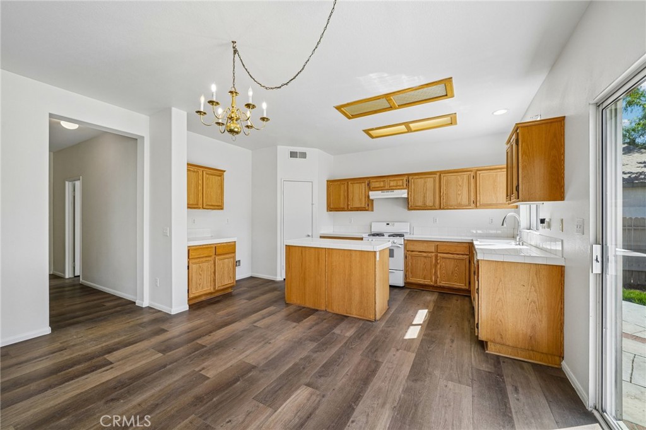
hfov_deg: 104.3
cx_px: 323
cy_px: 215
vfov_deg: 81.2
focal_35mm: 14
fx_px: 251
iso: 160
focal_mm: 14
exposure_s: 1/30
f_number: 8
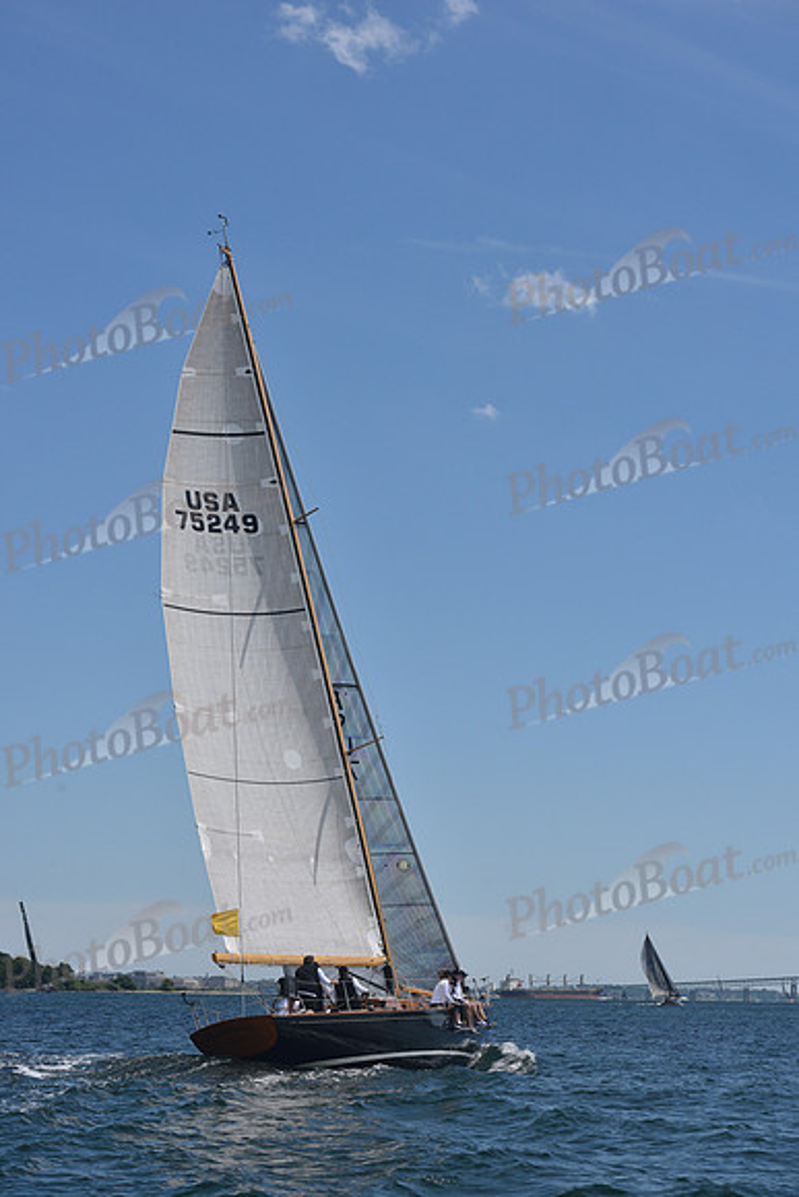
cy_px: 598
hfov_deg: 17.5
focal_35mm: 78
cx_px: 400
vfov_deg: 26.0
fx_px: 2595
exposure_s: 1/800
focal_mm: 78
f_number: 8
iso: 320
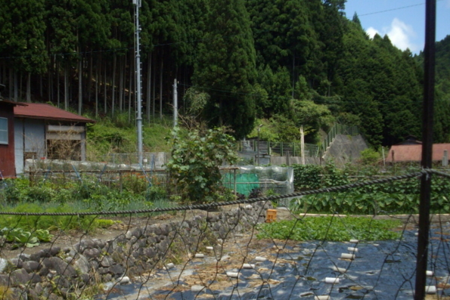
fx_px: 688
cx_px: 194
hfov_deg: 36.2
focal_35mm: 55
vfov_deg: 24.6
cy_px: 156
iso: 80
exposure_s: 1/200
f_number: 5.6
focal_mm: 6.2
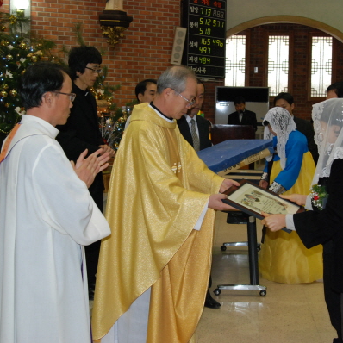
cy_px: 173
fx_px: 605
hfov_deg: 31.5
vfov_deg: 31.6
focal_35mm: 54
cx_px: 211
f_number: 5
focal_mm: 28
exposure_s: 1/60
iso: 800
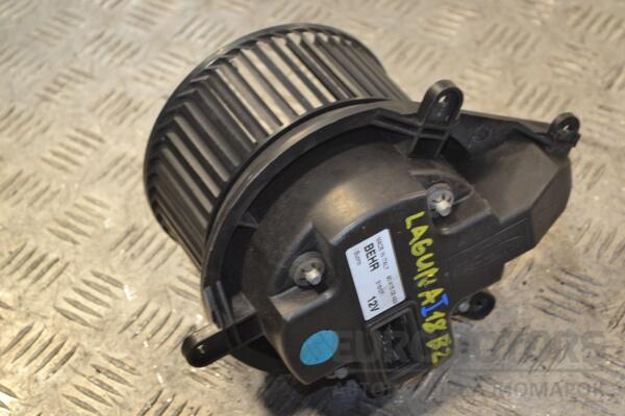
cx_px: 312
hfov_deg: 24.6
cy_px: 208
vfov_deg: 16.6
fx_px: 1432
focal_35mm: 82
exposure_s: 1/60
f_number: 5.6
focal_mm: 55
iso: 500
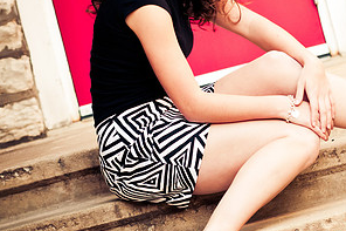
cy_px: 79
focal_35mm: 229
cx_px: 298
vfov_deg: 6.0
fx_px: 2200
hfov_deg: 9.0
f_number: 3.2
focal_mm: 78
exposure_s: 1/125
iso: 500
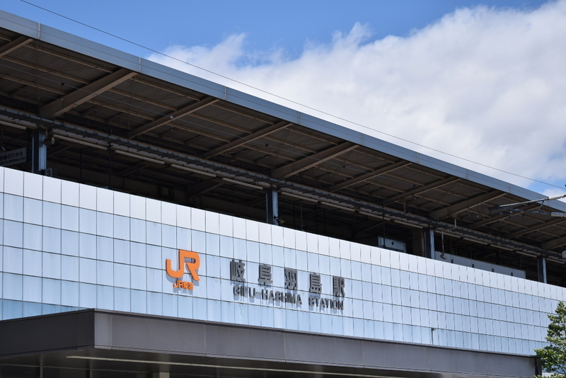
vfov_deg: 16.6
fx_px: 1297
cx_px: 283
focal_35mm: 82
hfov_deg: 24.6
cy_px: 189
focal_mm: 55
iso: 100
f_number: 5.6
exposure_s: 1/800
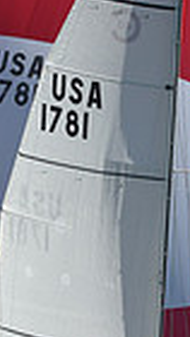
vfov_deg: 7.1
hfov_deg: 4.0
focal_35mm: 303
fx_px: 2707
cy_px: 108
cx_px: 114
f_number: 11
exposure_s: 1/1250
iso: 250
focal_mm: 70
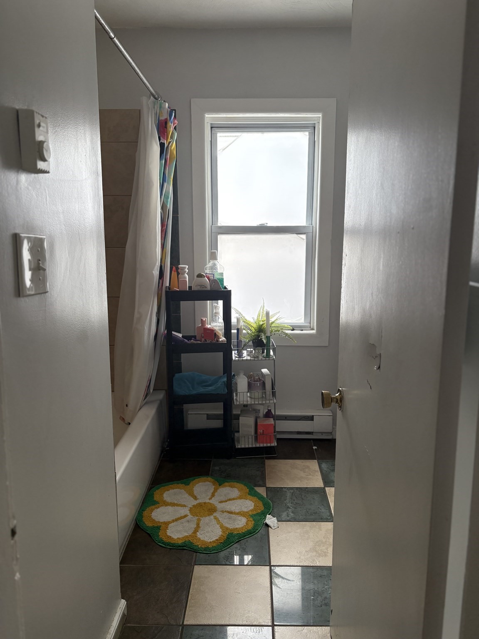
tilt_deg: -7.9
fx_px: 480
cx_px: 240
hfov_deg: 53.1
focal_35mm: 26
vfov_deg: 67.3
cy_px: 320
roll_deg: +0.3
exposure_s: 1/142
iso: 125
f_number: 1.6
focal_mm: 5.96
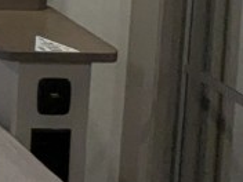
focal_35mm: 127
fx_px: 892
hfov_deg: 10.1
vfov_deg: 10.2
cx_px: -535
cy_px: -248
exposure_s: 1/120
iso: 270
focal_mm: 2.35
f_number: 2.2
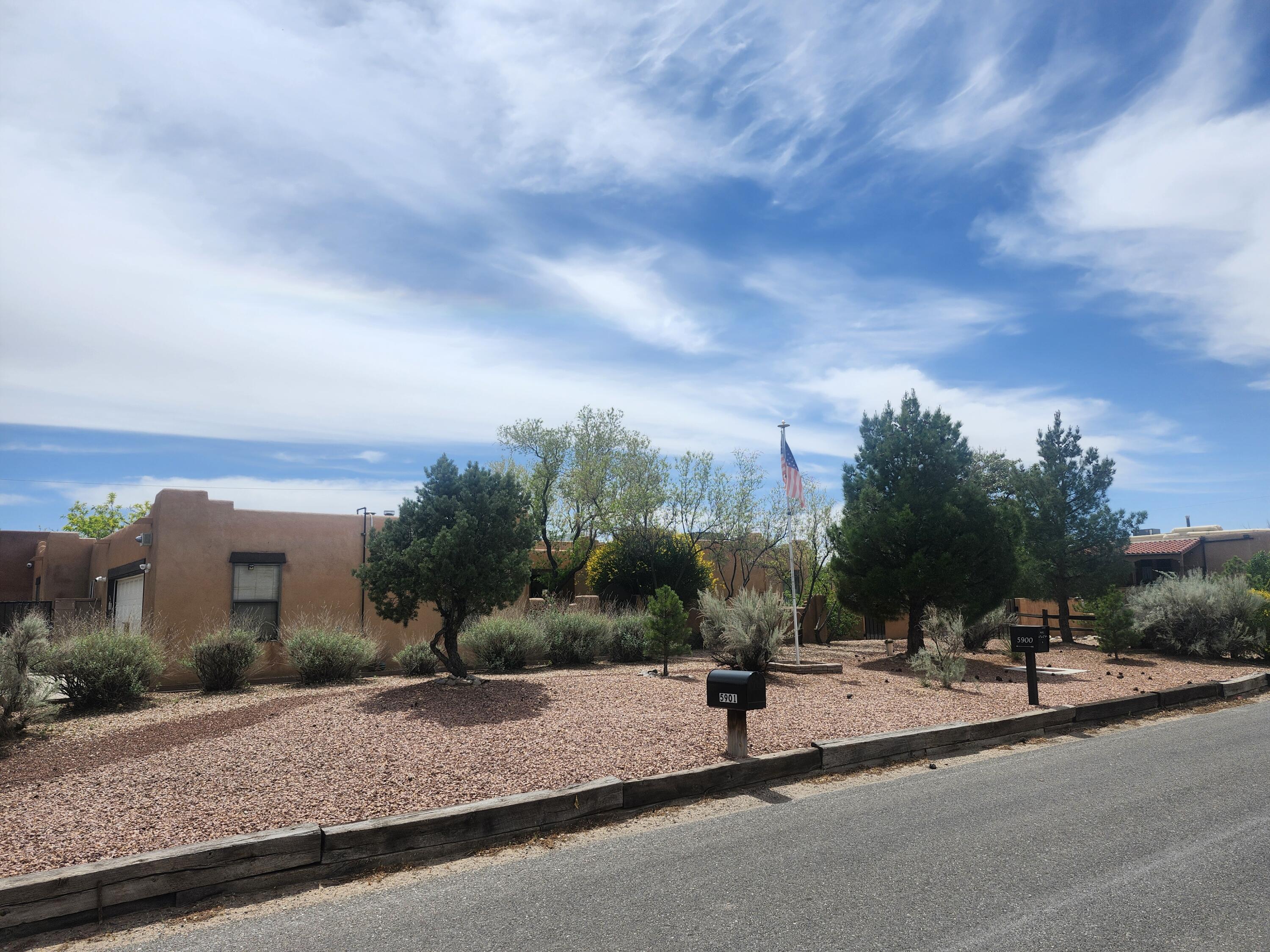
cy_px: 476
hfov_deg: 73.9
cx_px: 635
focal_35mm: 23
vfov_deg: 58.9
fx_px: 844
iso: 25
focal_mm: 5.54
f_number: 1.8
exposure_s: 1/3363
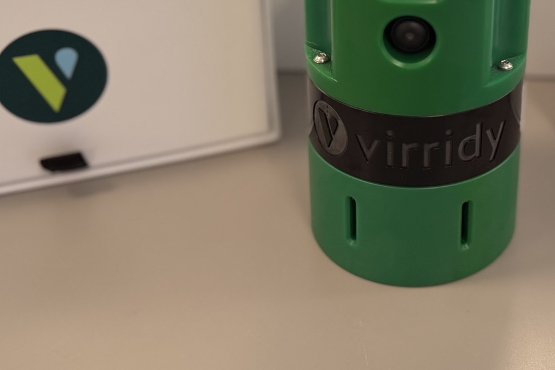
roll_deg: -0.6
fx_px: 832
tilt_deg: -22.4
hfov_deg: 35.8
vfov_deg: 23.5
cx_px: 438
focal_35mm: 54
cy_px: -40
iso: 125
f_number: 1.78
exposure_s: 1/99
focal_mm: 6.76
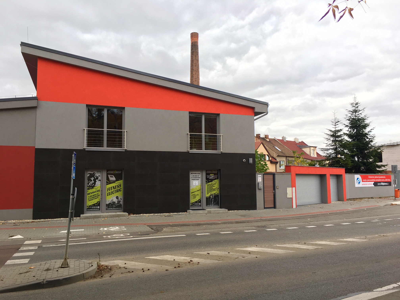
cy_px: 150
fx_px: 335
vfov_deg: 48.2
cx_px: 200
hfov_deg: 61.7
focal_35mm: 29
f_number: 2.2
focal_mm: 4.15
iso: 25
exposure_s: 1/139
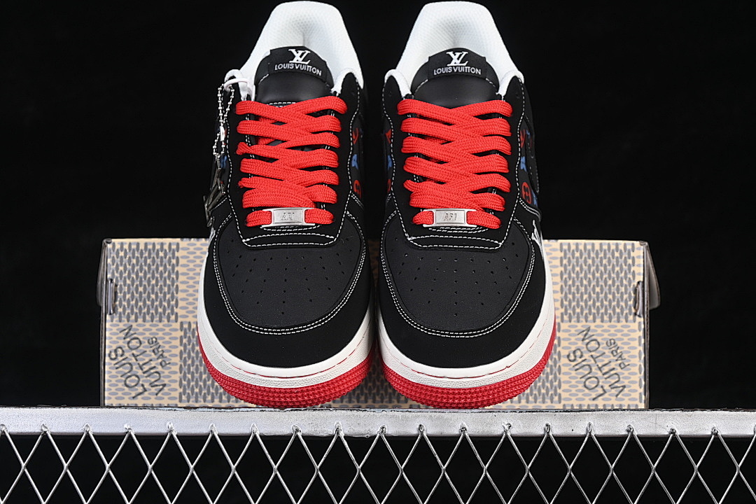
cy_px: 252
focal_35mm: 75
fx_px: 1575
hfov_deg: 27.0
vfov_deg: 18.2
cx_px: 378
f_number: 6.3
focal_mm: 50
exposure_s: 1/60
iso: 160
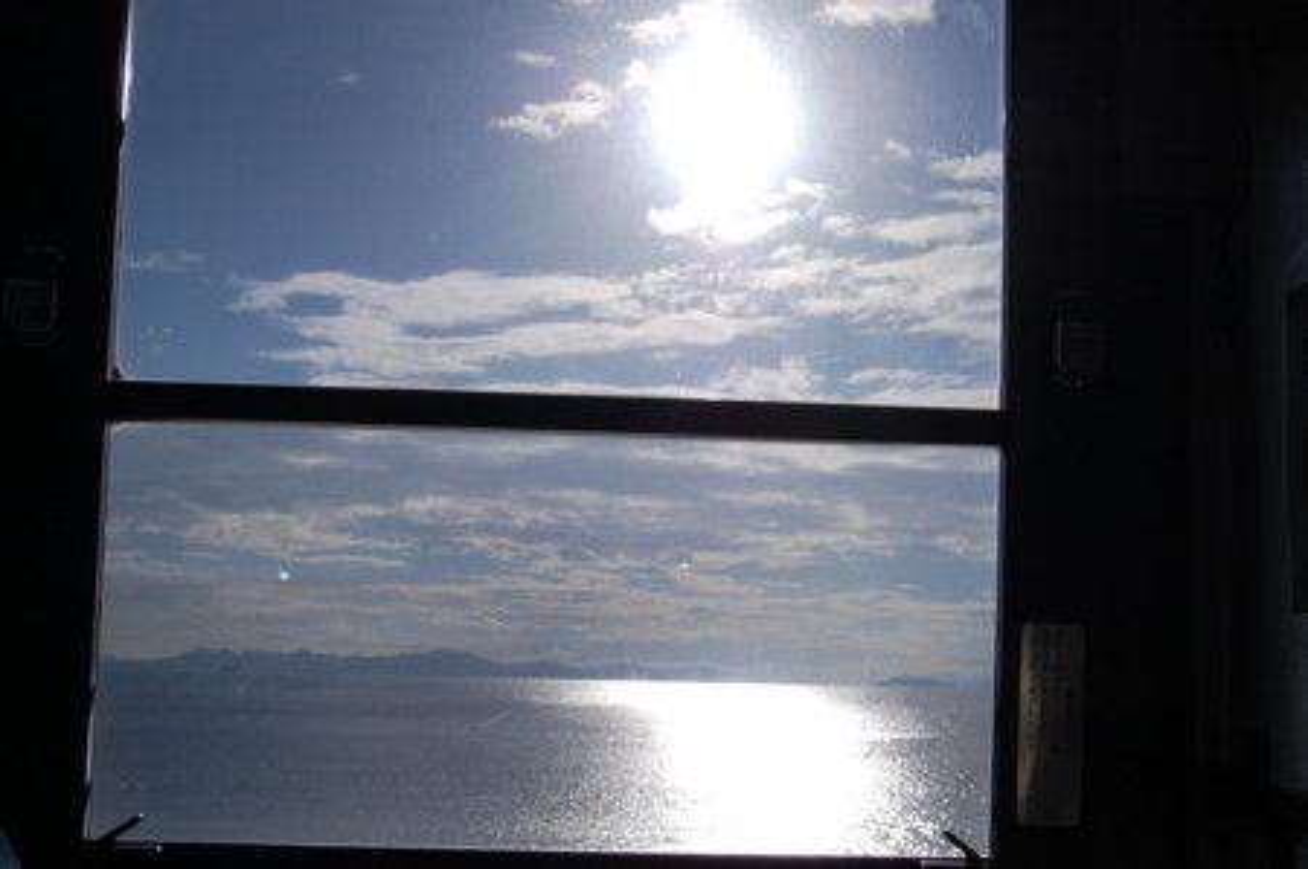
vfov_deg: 29.8
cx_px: 654
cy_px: 434
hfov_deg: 43.6
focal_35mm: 45
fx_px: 1633
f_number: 13
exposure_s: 1/640
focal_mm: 30
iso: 200
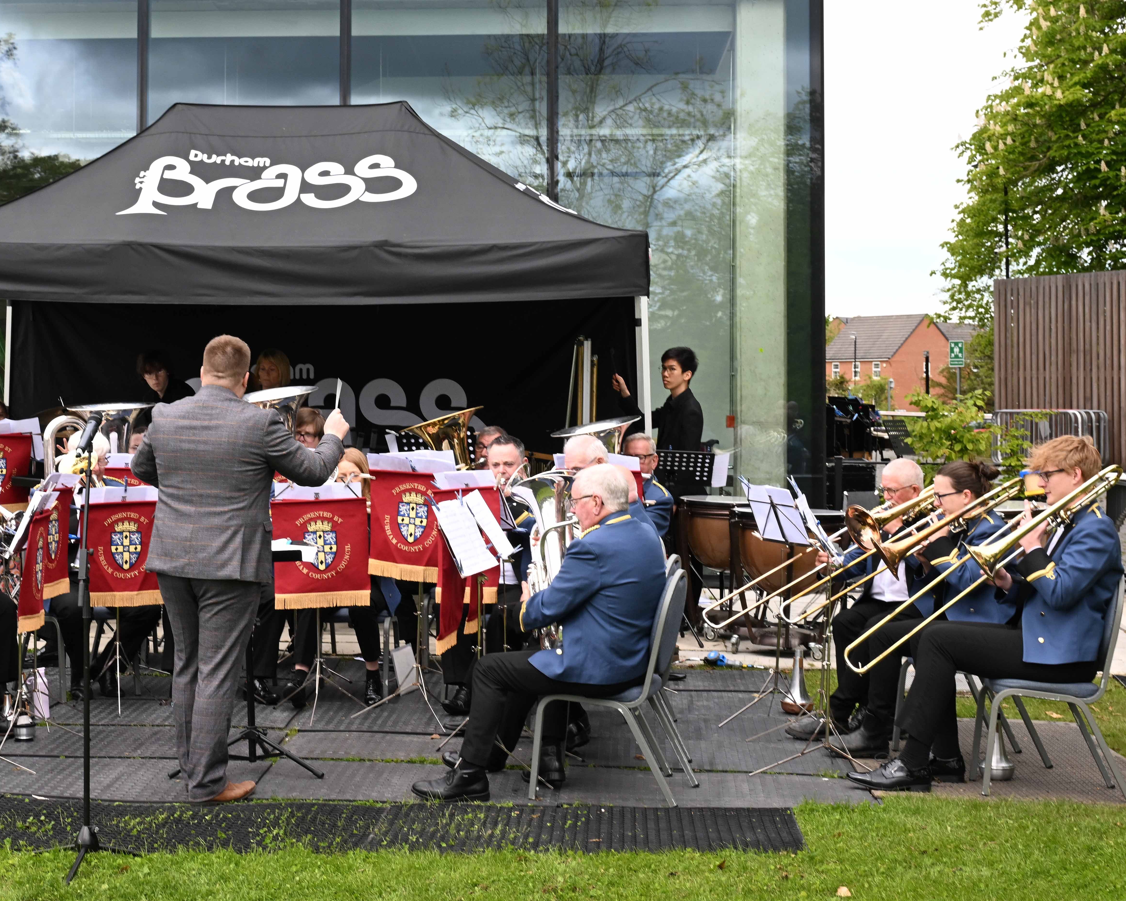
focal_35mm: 68
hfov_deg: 27.6
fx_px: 2266
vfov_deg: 22.4
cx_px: 314
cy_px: 289
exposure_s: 1/250
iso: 400
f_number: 9
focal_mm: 41
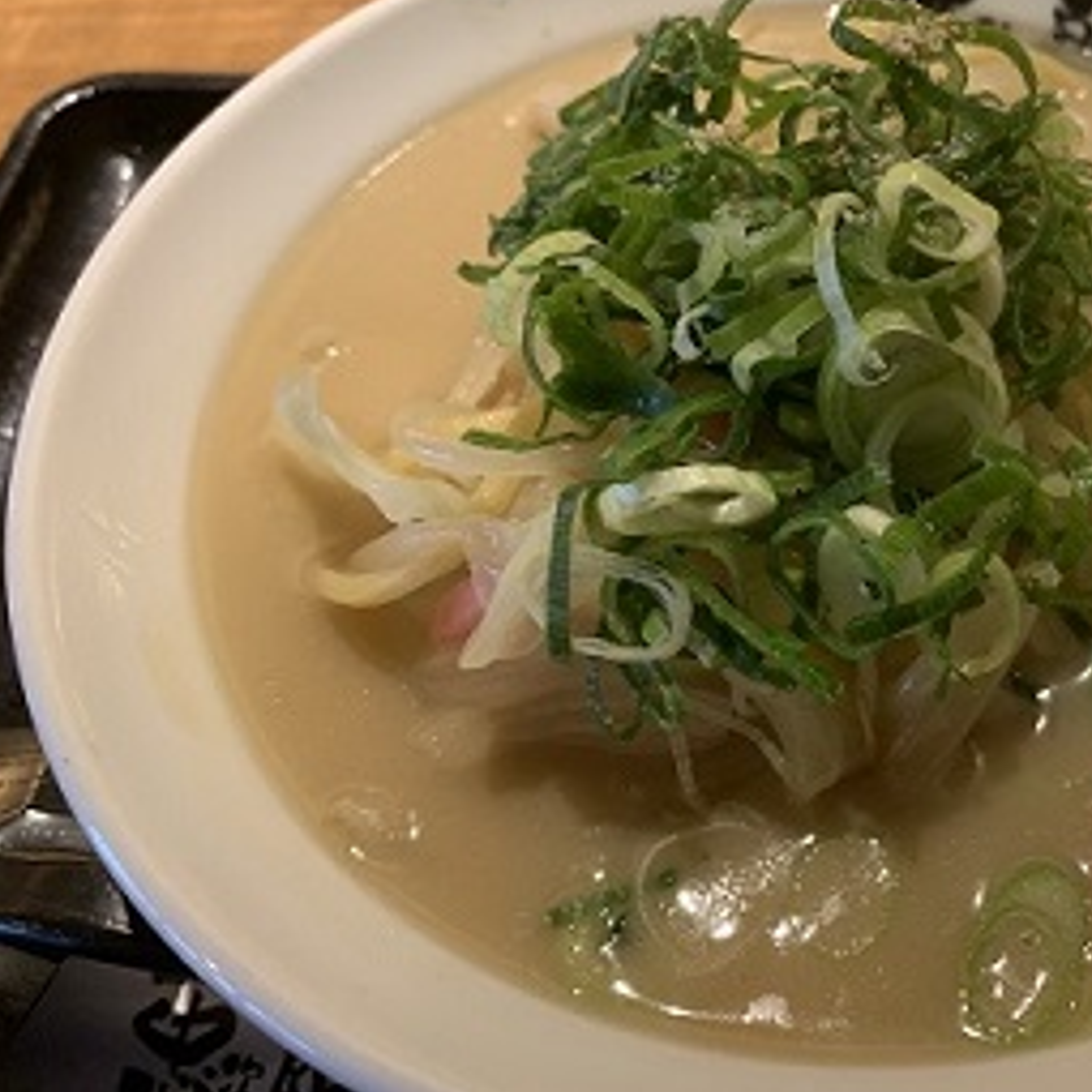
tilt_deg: -55.4
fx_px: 1285
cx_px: 848
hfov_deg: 44.2
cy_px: 510
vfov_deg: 46.0
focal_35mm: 36
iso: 160
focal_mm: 4.25
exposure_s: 1/60
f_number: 1.8
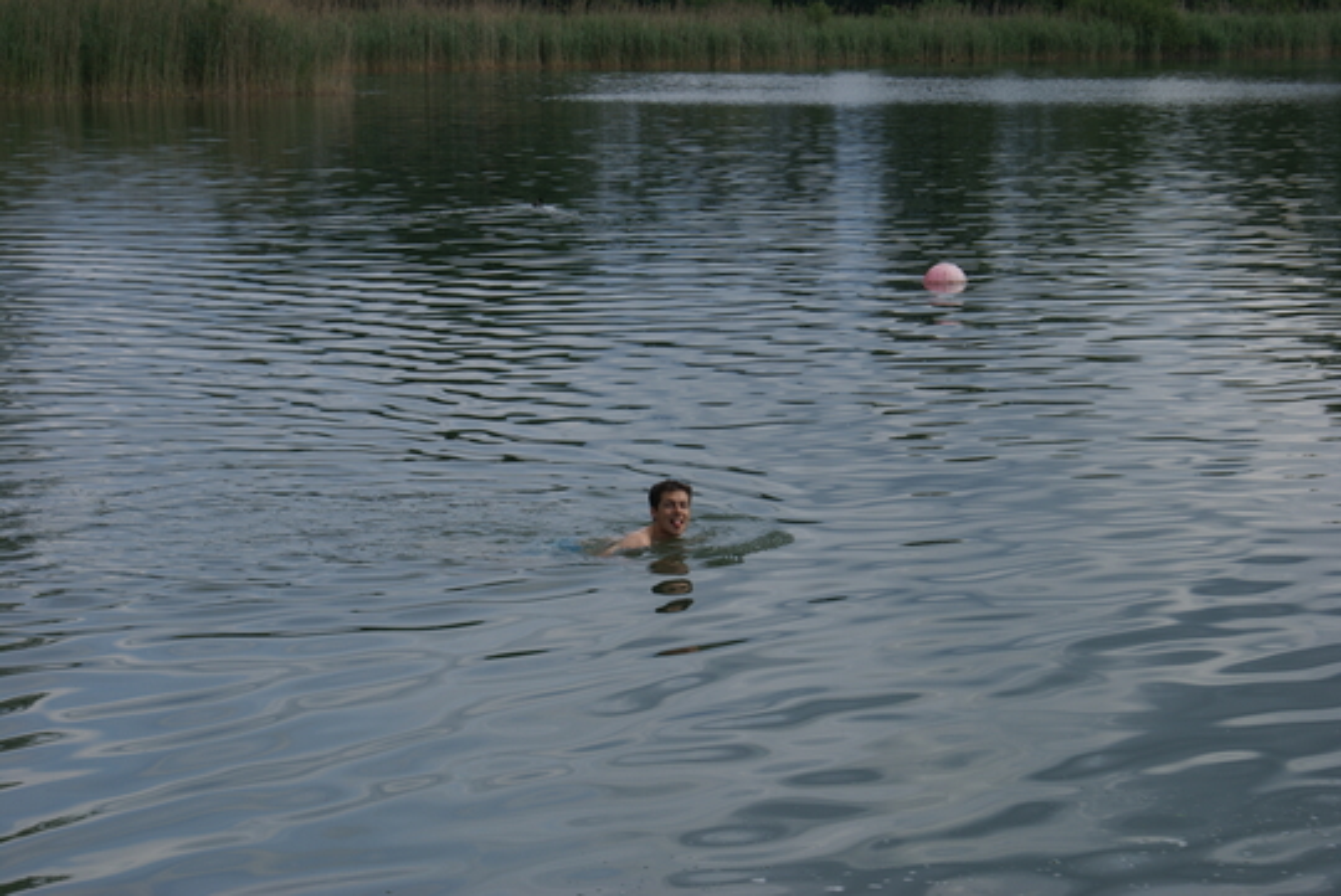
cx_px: 670
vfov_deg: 13.1
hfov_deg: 19.4
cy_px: 448
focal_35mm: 105
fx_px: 3914
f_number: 7.1
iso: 100
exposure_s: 1/320
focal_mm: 70
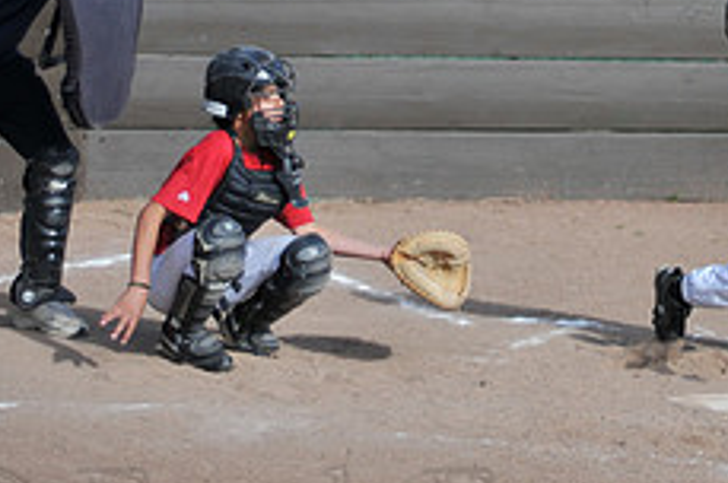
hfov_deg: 10.7
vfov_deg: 7.2
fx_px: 3837
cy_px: 129
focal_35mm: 190
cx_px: 785
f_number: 2
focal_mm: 50
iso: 200
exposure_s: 1/8000
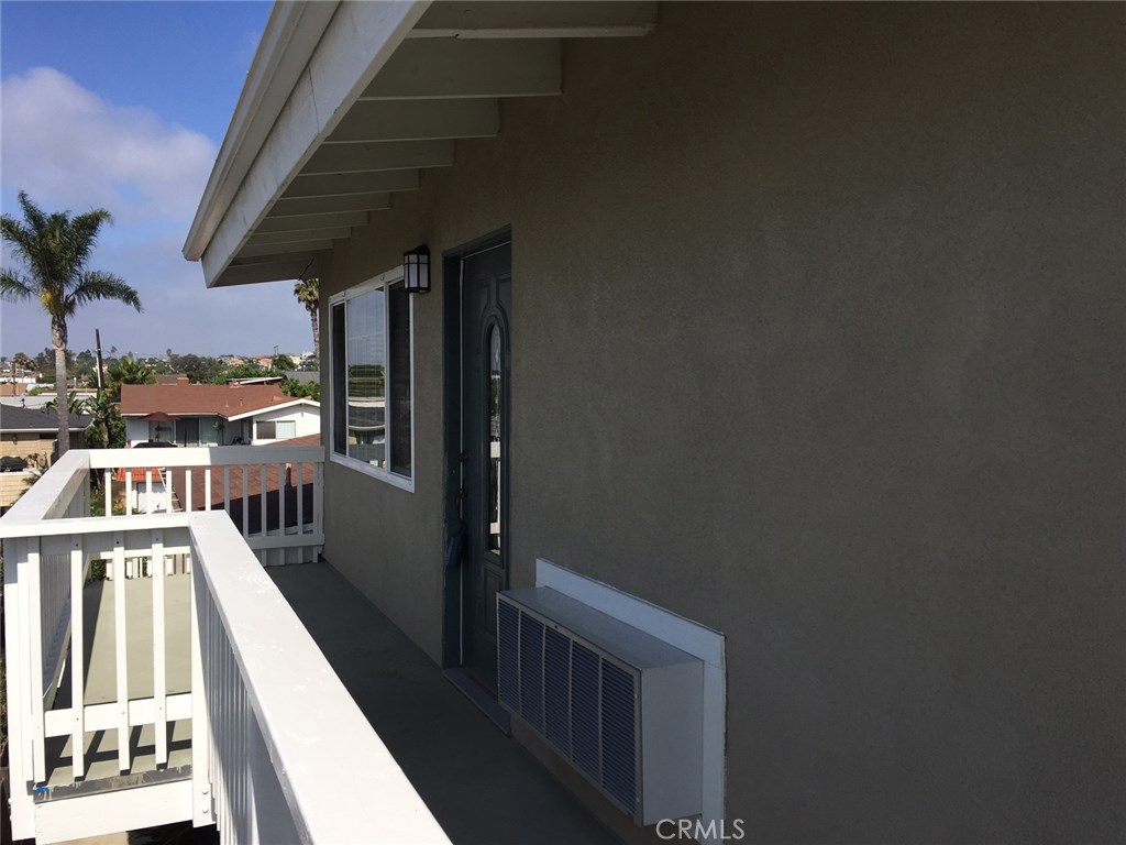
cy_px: 422
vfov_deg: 48.2
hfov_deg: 61.7
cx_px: 563
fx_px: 943
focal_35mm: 29
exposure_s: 1/2639
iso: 32
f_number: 2.2
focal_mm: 4.15
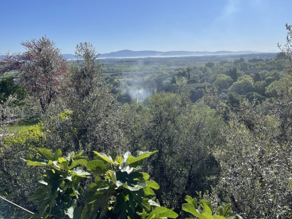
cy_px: 86
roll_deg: +2.3
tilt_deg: -5.6
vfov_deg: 43.9
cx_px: 174
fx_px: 270
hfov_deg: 56.4
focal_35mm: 32
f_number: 1.6
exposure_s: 1/6494
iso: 32
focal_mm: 4.2
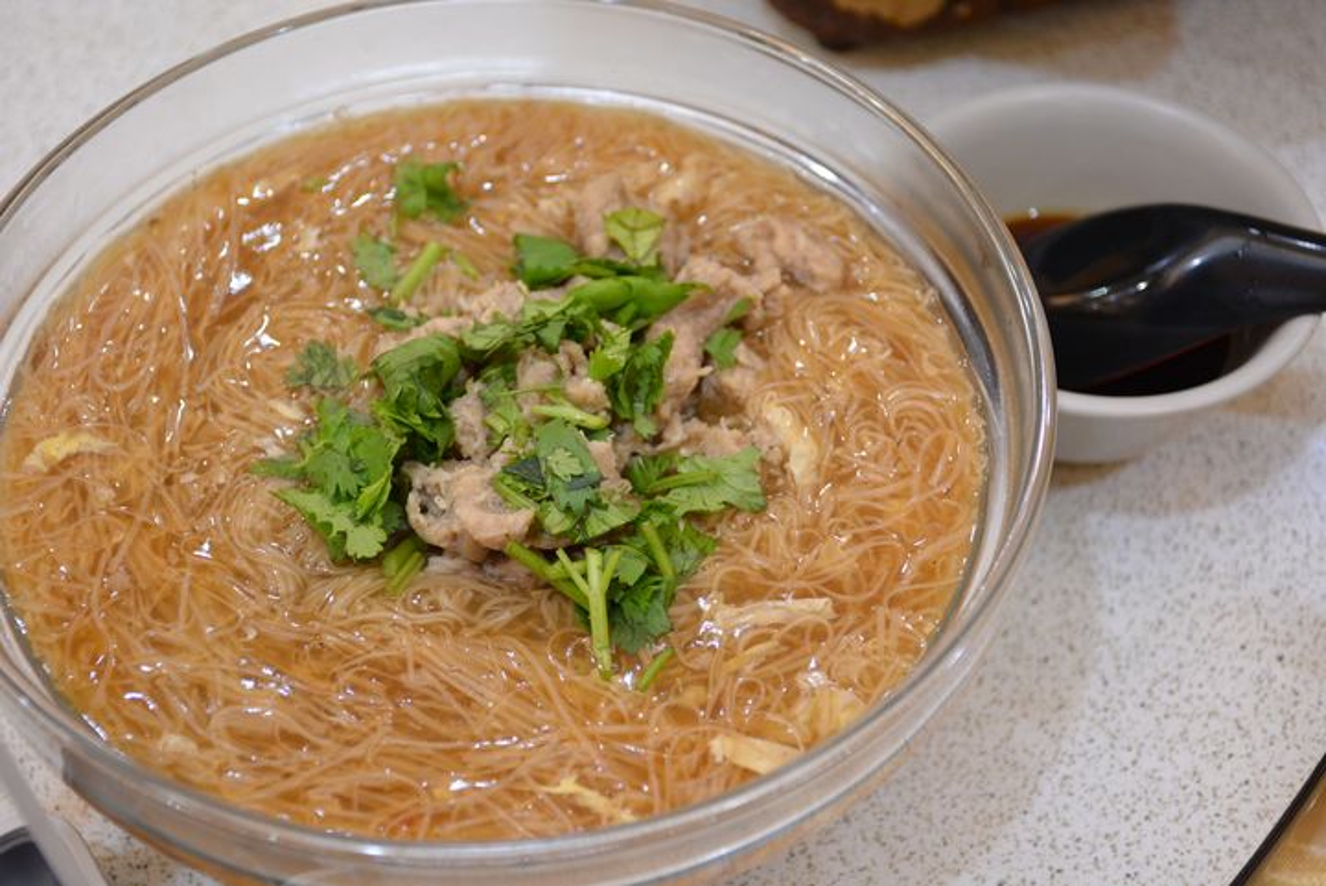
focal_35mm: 57
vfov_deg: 23.8
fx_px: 2101
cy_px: 443
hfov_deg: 35.0
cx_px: 663
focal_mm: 38
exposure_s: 1/80
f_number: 4.2
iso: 1250
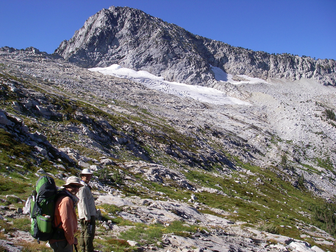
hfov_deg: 49.0
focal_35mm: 38
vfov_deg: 37.7
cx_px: 168
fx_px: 369
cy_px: 126
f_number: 6.6
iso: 64
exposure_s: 1/200
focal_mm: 6.3
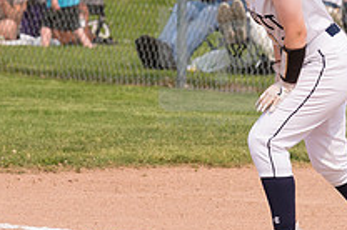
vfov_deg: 1.6
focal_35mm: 837
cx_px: 209
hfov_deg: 2.5
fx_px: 8055
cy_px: 67
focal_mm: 200
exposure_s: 1/1600
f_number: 5.6
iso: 320
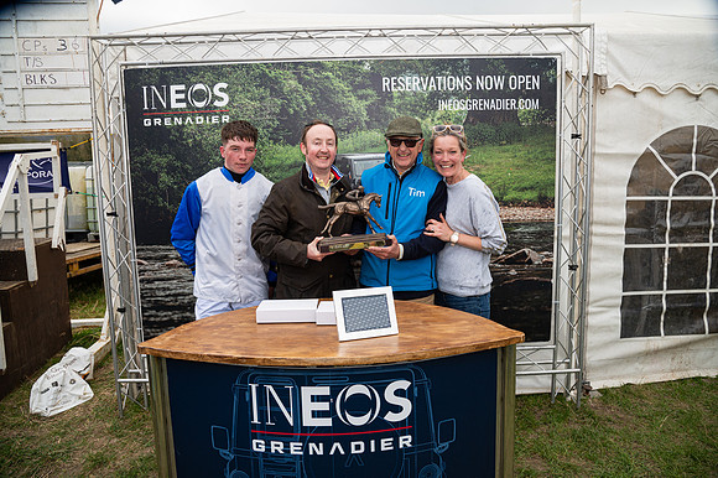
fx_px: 478
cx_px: 359
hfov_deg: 73.8
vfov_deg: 53.1
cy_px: 239
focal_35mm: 24
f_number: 5
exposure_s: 1/250
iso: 200
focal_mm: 24
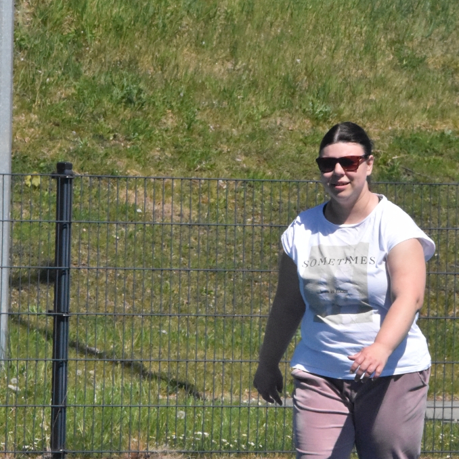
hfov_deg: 2.9
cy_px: 282
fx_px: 9031
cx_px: 287
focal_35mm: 602
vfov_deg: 2.9
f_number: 18
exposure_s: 1/4000
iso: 5000
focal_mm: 200
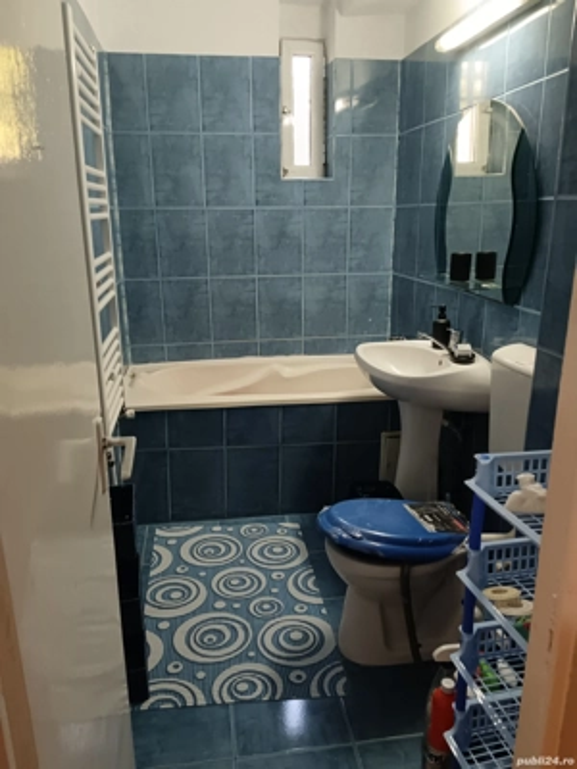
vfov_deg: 65.3
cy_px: 384
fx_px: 600
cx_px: 288
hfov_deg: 51.4
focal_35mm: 27
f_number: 1.9
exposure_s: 1/25
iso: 1233
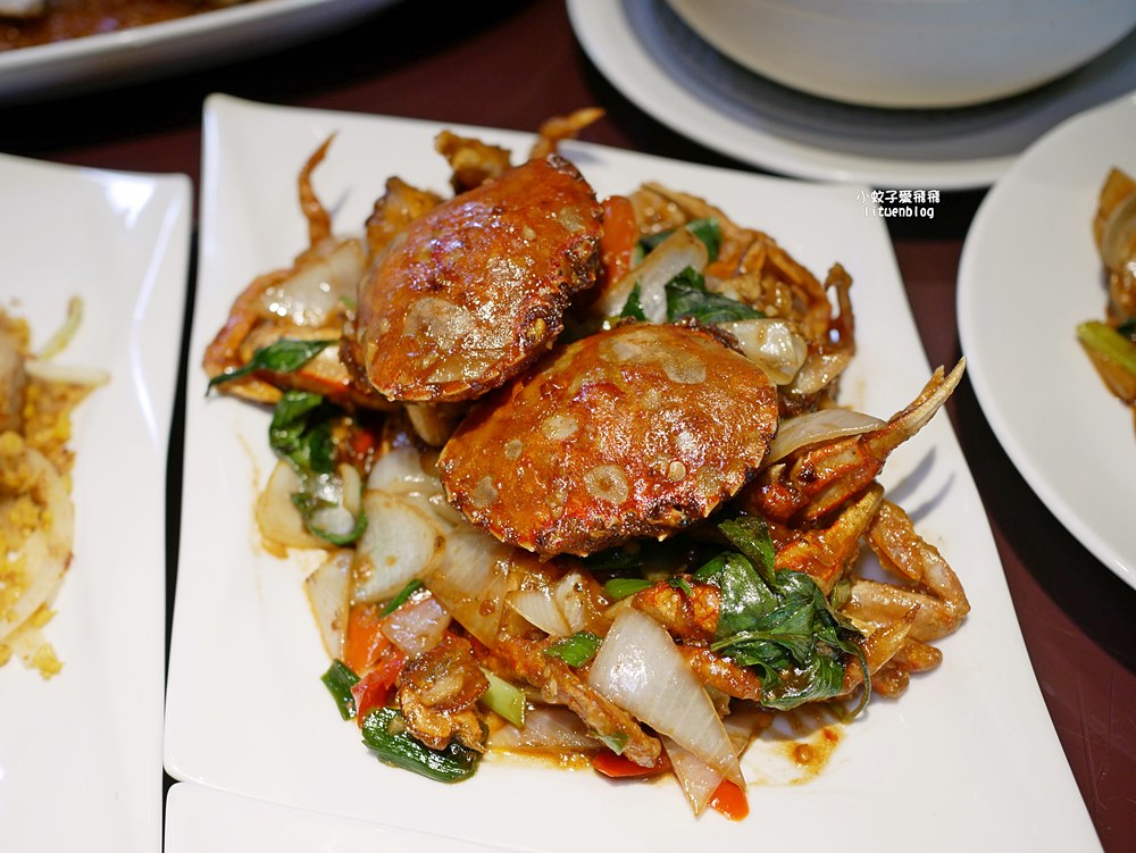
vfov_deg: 29.1
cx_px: 568
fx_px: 1642
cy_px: 426
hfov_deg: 38.2
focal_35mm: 50
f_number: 2.5
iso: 200
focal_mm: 25
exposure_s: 1/160
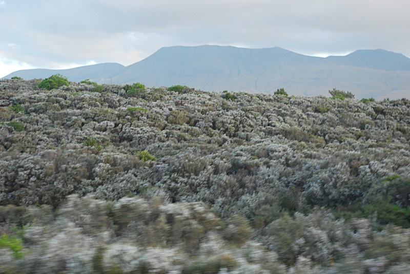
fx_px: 890
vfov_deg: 17.6
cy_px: 137
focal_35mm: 78
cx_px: 205
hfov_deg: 26.0
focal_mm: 52
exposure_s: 1/100
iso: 400
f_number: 5.6
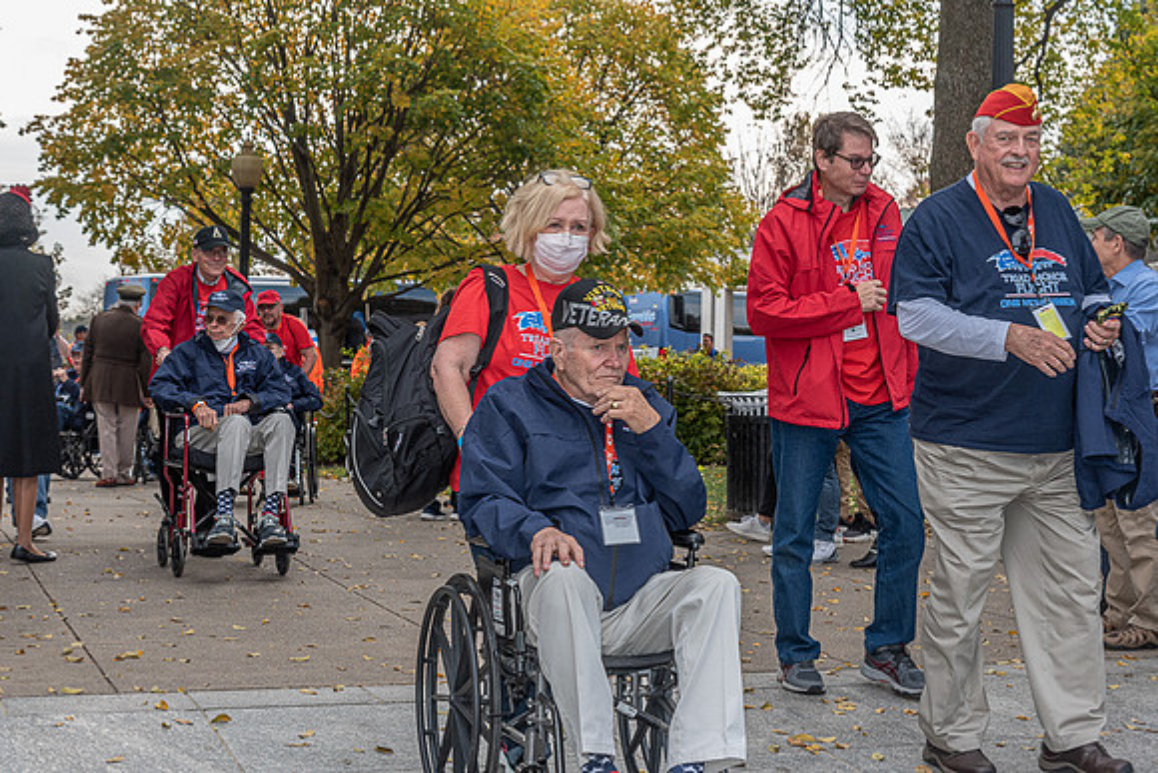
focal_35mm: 65
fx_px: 2091
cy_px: 386
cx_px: 579
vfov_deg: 20.9
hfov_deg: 31.0
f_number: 8
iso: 500
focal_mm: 65
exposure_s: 1/250
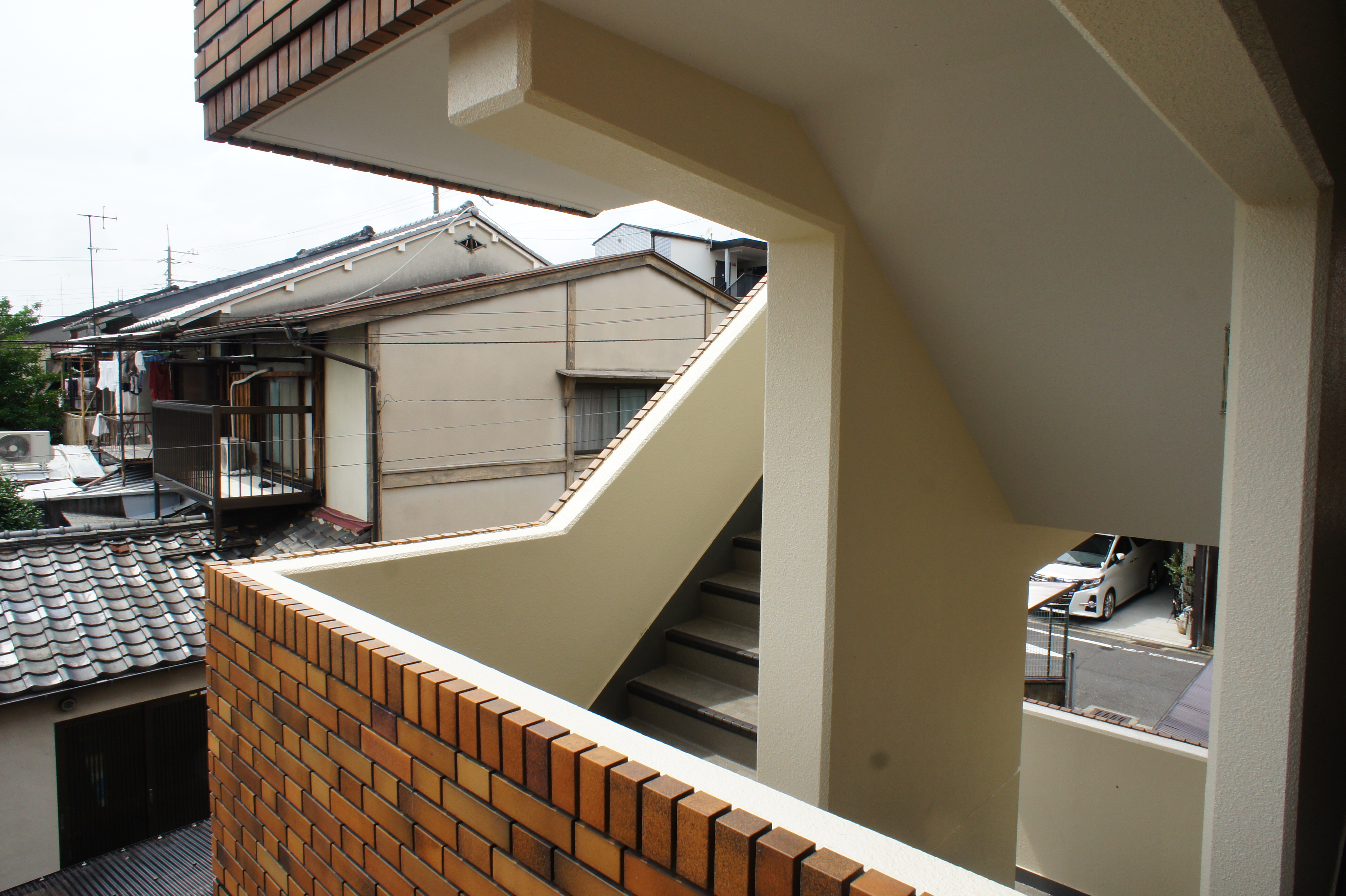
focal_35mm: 28
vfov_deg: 46.3
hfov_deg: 65.5
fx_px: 1046
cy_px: 444
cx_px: 676
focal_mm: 16
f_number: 11
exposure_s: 1/100
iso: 200
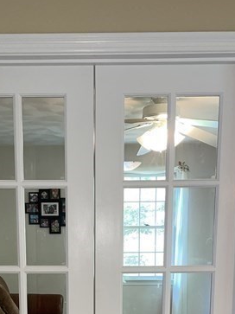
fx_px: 498
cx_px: 88
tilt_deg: -9.7
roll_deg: +0.7
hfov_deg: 26.5
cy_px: 323
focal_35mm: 55
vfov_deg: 31.9
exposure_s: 1/30
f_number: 1.6
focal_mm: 4.2
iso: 40
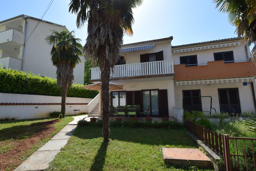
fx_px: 107
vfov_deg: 77.3
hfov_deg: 100.4
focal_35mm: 15
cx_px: 128
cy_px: 86
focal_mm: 10
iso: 200
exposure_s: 1/320
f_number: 9
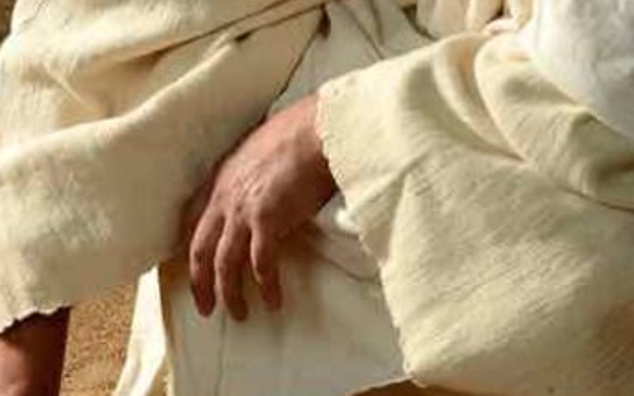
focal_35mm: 251
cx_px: 331
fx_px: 4335
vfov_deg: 5.2
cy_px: 402
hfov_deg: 8.4
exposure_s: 1/250
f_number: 9
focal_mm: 110
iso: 100
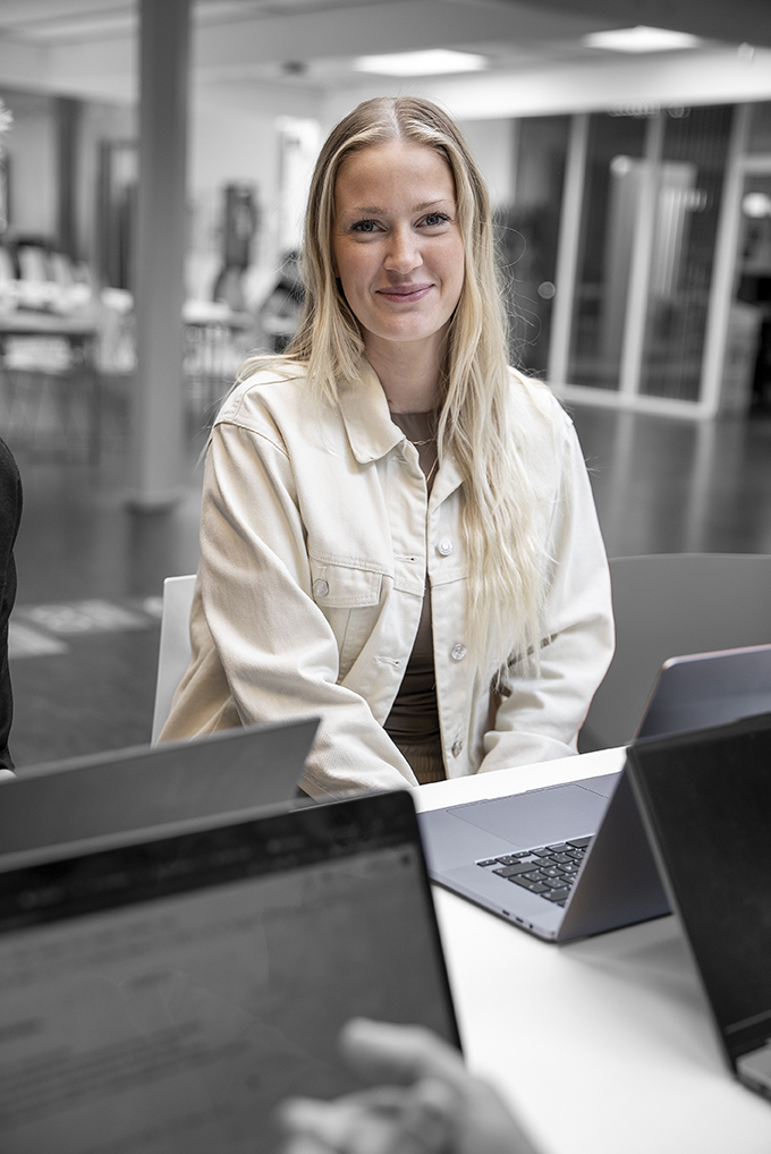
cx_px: 386
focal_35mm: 49
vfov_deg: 40.3
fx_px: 1572
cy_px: 577
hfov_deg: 27.6
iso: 250
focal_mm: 49
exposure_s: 1/320
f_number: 2.8
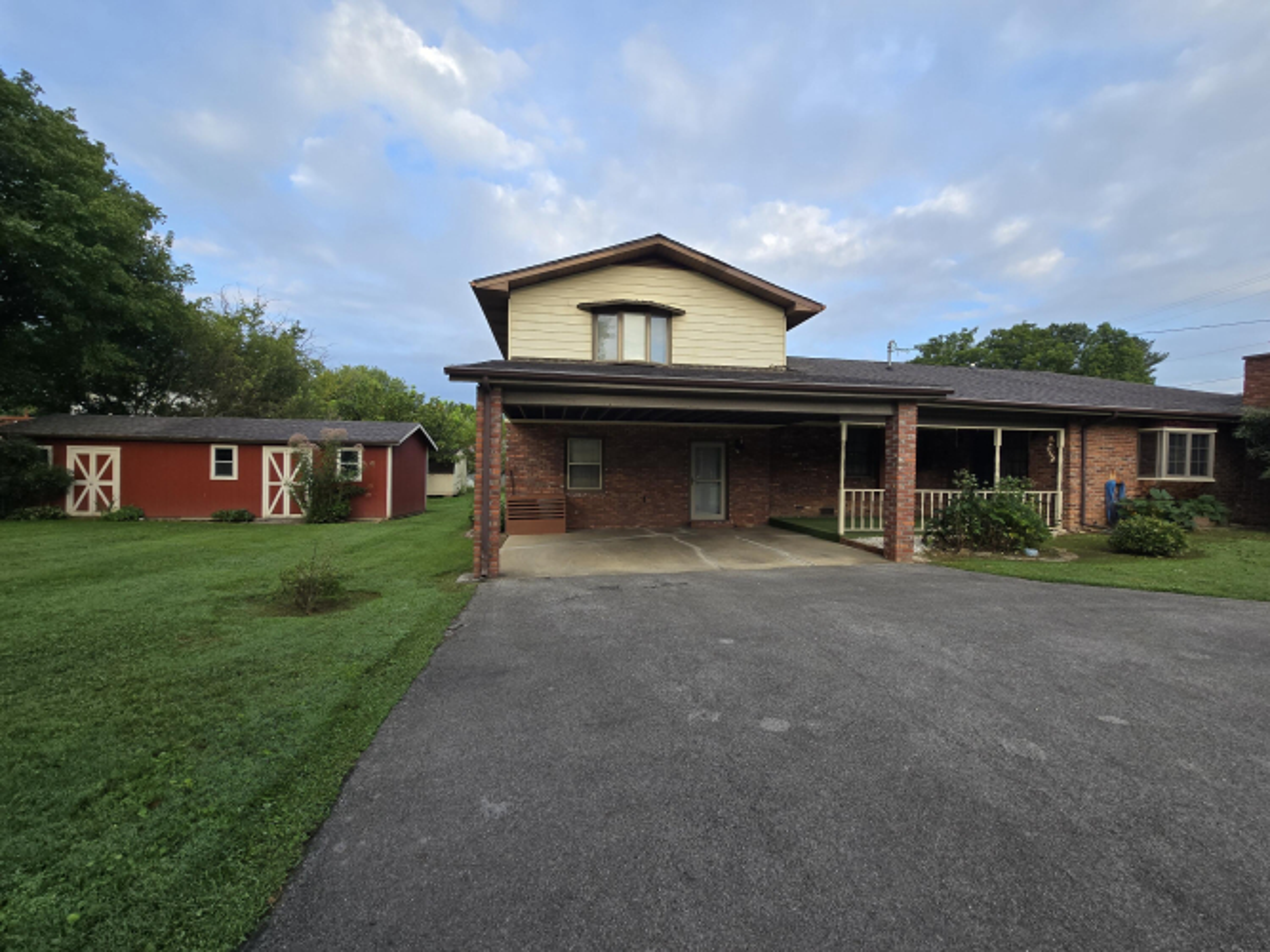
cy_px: 476
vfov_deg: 89.9
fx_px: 477
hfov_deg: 106.2
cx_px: 635
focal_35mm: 13
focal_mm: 2.2
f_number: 2.2
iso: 50
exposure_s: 1/447
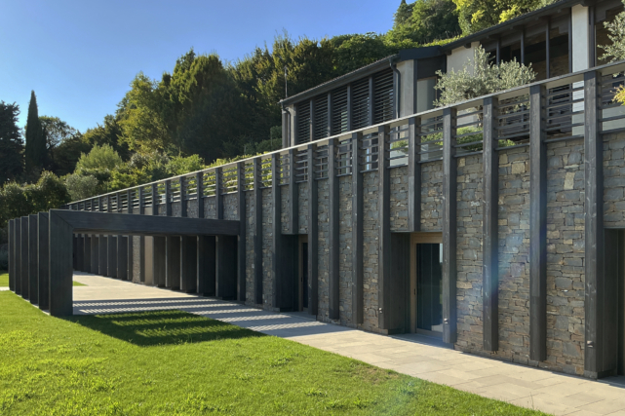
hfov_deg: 61.9
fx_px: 521
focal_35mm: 30
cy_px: 239
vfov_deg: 43.5
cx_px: 318
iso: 25
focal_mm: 3
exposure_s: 1/770
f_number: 1.8
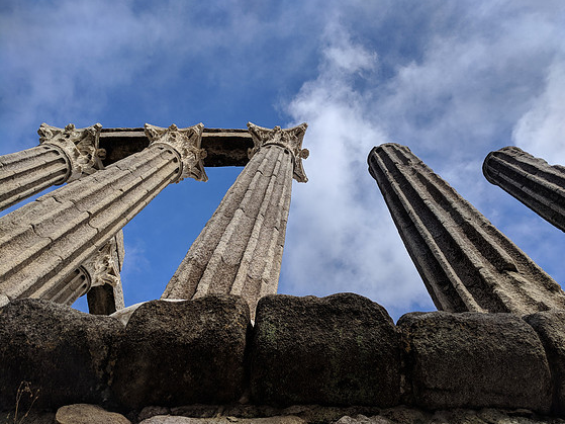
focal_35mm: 27
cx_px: 292
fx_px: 441
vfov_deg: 51.3
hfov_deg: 65.3
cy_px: 210
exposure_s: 1/2513
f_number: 2
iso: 51
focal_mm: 4.67
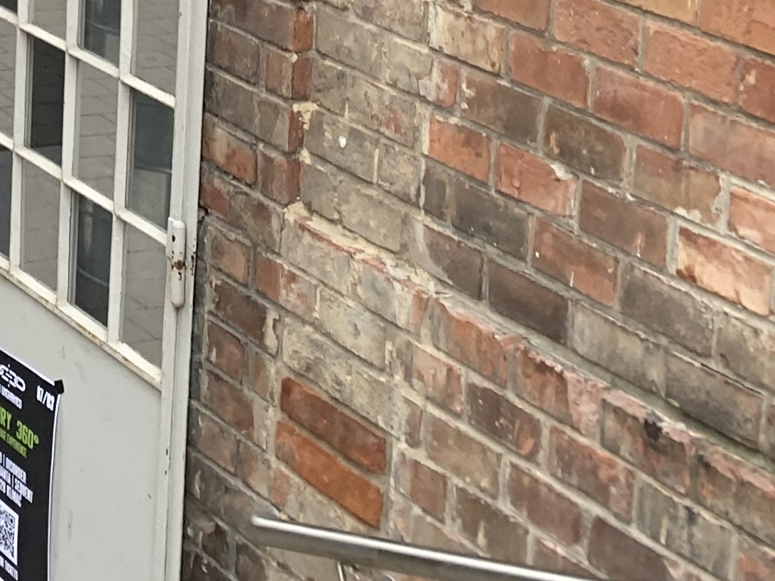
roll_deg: -1.9
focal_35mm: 96
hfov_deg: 18.0
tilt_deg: -4.4
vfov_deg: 13.8
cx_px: -416
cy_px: -443
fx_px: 2149
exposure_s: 1/122
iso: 50
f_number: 1.8
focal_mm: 4.25
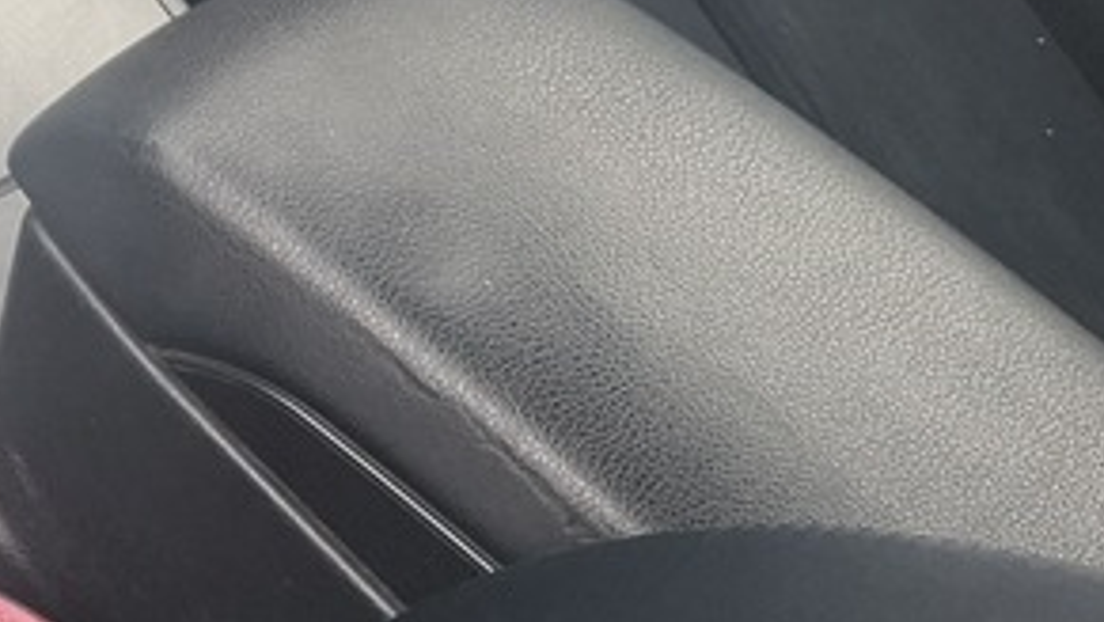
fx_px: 3632
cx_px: -1002
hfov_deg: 14.7
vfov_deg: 9.3
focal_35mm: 124
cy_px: -539
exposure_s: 1/100
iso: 50
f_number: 1.8
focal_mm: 5.54
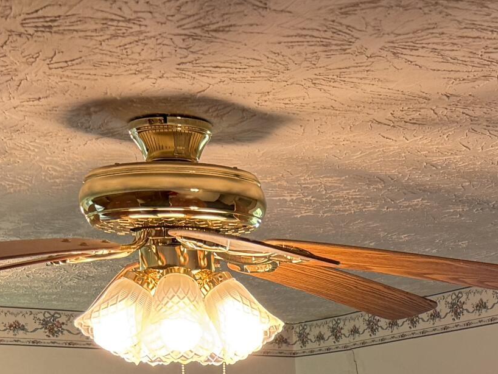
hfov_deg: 21.9
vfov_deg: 14.8
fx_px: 1266
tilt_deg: -9.6
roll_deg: +0.8
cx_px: 420
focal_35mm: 88
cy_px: 665
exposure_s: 1/120
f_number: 1.78
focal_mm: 6.76
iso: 200
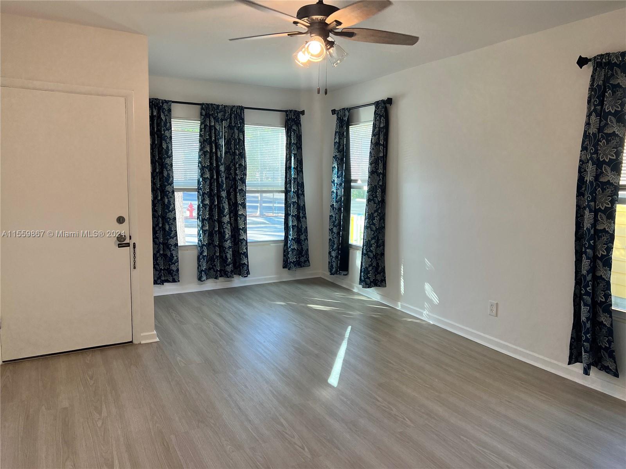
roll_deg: -0.2
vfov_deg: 53.1
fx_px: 470
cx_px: 313
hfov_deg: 67.3
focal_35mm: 26
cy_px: 234
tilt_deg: -6.4
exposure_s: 1/120
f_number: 1.5
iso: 80
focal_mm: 5.7
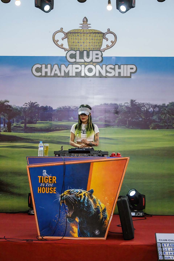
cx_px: 87
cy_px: 130
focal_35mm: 70
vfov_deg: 28.8
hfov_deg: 19.5
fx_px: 507
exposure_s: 1/5000
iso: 12800
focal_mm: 70
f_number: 2.8
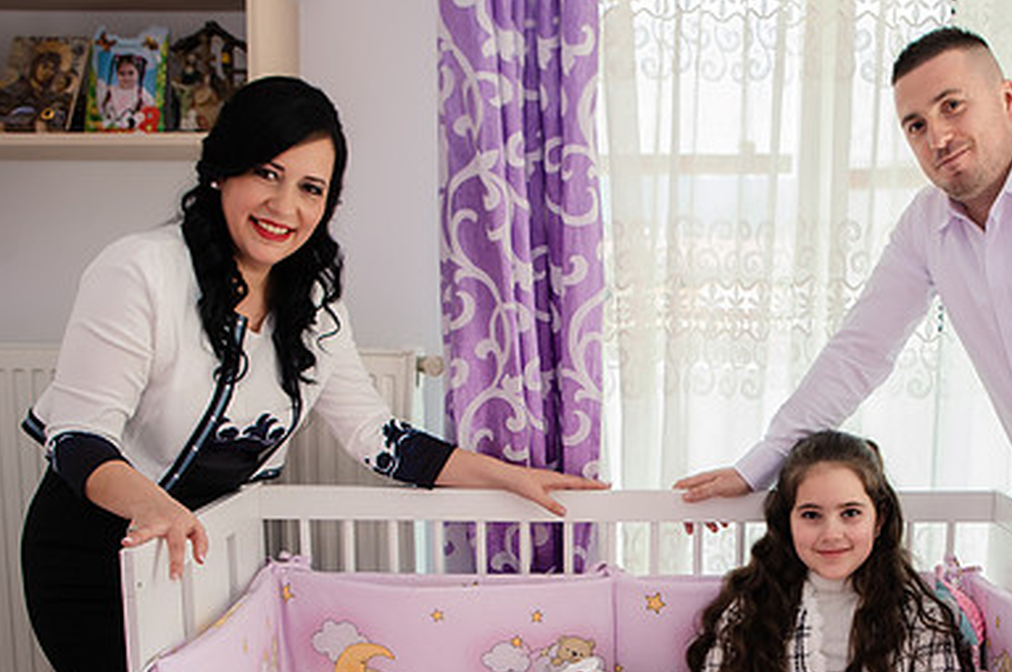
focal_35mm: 48
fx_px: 1348
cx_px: 726
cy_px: 528
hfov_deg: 40.3
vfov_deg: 27.5
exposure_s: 1/250
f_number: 3.5
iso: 800
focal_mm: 24
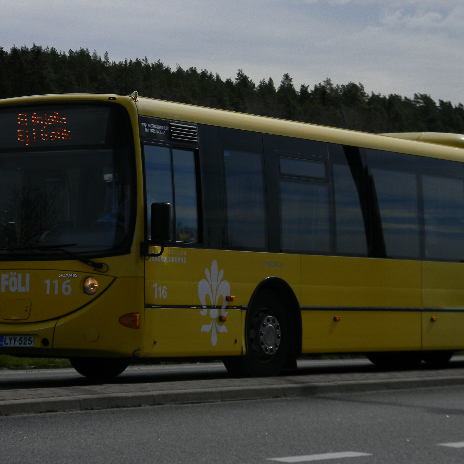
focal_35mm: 124
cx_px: 219
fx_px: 1880
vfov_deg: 14.1
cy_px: 232
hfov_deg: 14.1
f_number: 9.4
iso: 80
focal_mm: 19
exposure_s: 1/438
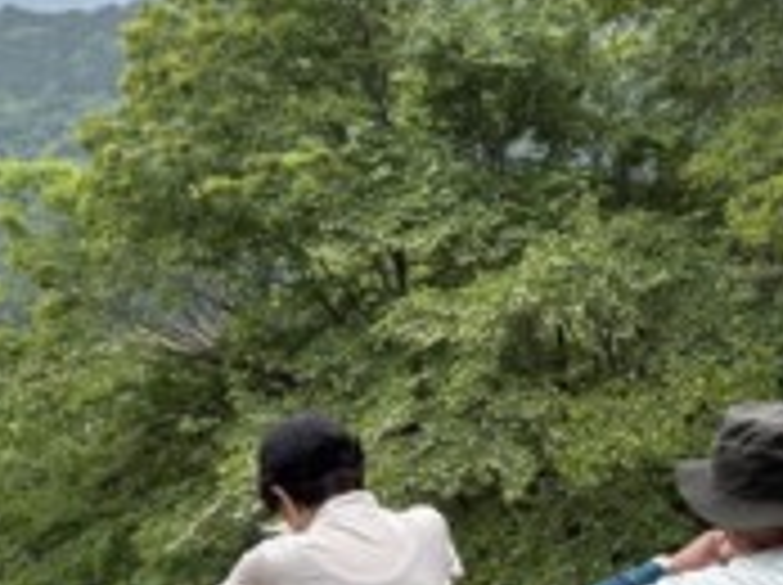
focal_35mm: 73
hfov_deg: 26.4
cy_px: 378
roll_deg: -0.2
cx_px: 590
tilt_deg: -14.6
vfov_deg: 20.1
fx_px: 1649
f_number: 1.6
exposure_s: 1/726
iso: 50
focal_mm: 5.96
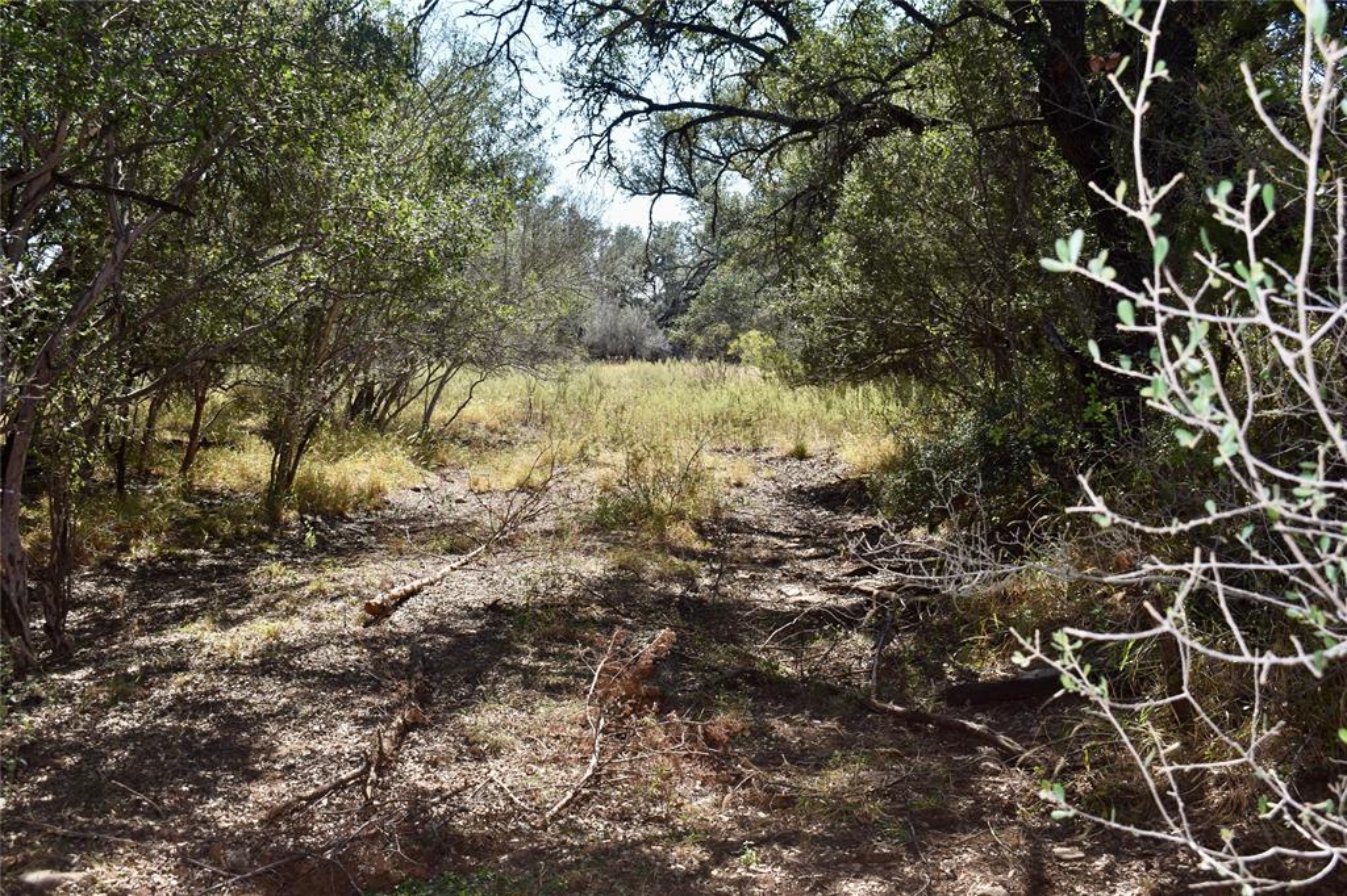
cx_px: 674
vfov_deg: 31.9
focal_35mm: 42
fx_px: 1571
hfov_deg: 46.4
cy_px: 448
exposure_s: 1/200
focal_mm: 28
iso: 100
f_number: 8
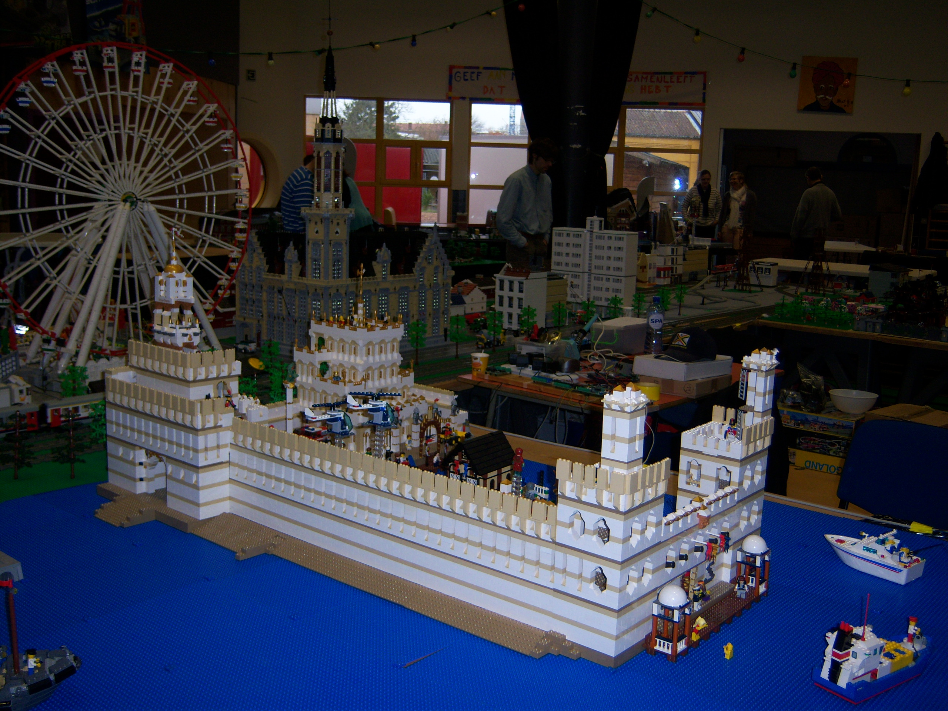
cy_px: 356
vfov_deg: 39.7
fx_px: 986
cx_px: 474
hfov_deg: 51.4
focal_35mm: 36
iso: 80
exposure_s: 1/60
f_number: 2.8
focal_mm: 7.5
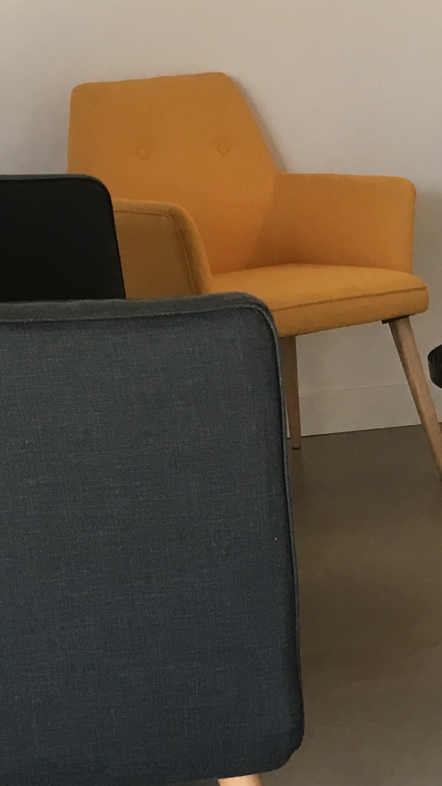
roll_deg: +2.3
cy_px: 748
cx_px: 504
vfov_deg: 20.8
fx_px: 2083
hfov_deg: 11.9
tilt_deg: -20.7
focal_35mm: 100
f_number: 2.2
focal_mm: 4.15
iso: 40
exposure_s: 1/33
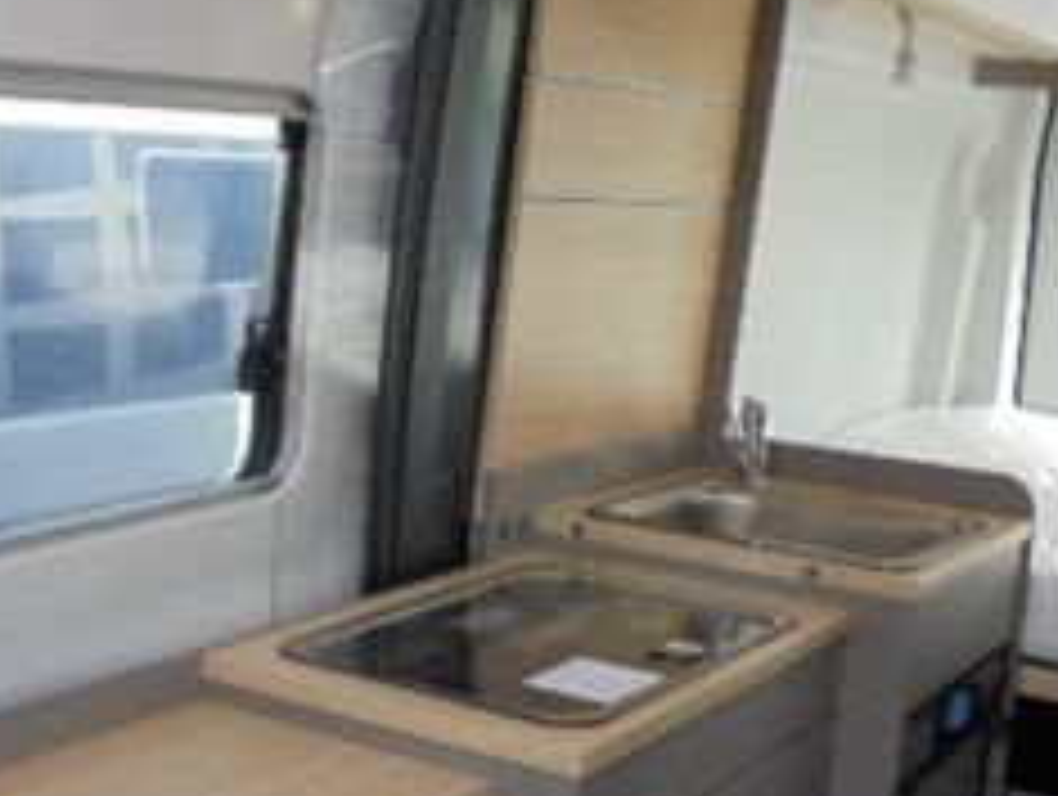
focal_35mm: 53
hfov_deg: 36.1
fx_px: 1622
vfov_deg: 27.5
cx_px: 594
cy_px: 522
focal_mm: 4.6
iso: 100
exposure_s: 1/50
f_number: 3.5
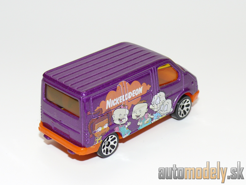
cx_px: 123
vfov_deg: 17.0
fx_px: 618
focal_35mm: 87
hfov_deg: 22.5
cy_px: 92
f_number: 4
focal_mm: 12.3
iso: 100
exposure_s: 1/30
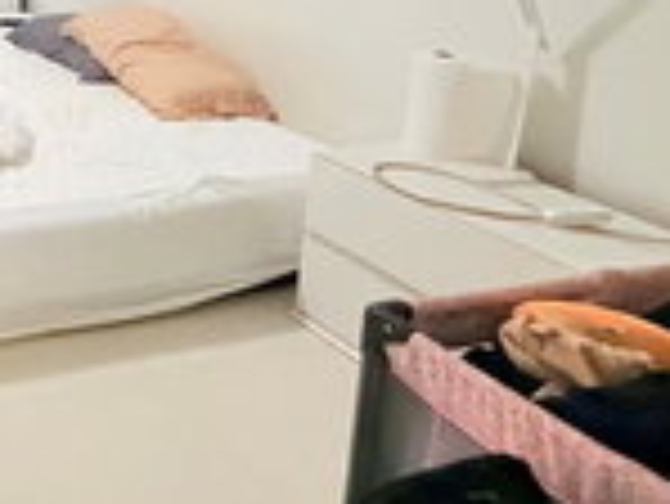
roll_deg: +0.6
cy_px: -90
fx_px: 775
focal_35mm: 40
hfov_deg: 31.5
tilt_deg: -8.2
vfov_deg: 30.8
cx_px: -263
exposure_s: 1/60
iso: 1000
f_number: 2.2
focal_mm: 2.22
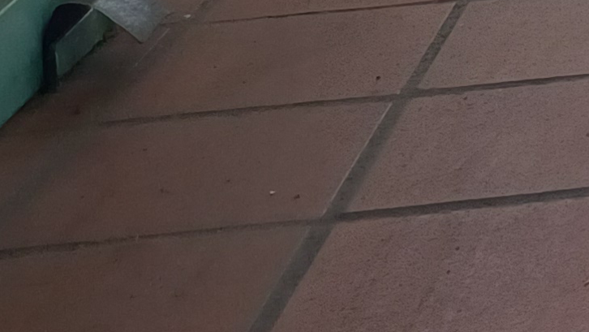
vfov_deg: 7.2
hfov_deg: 12.2
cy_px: -642
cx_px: 1297
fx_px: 2344
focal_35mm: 150
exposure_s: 1/109
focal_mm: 4.65
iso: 50
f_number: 1.8
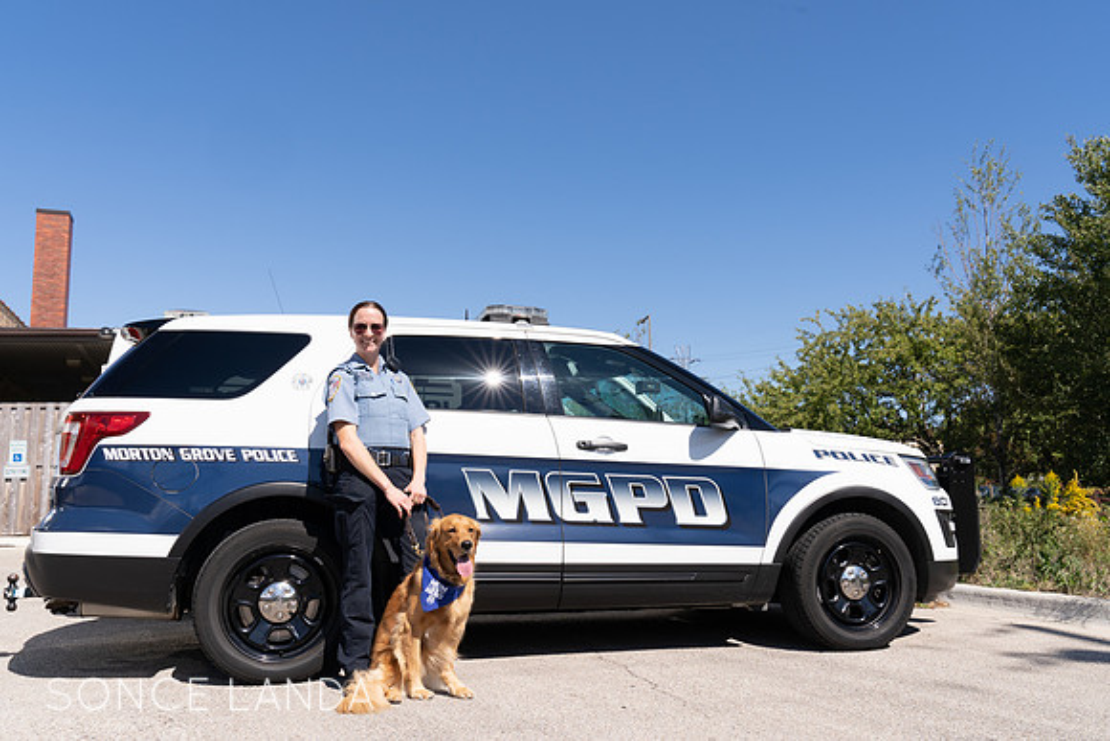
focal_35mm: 30
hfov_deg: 61.9
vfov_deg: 43.6
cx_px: 555
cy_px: 370
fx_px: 925
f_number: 11
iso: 200
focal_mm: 30
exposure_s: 1/250
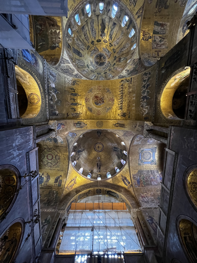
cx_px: 98
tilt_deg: +80.1
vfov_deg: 106.2
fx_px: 99
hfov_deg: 89.9
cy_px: 132
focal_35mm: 13
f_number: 1.8
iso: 800
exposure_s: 1/50
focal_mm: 1.57
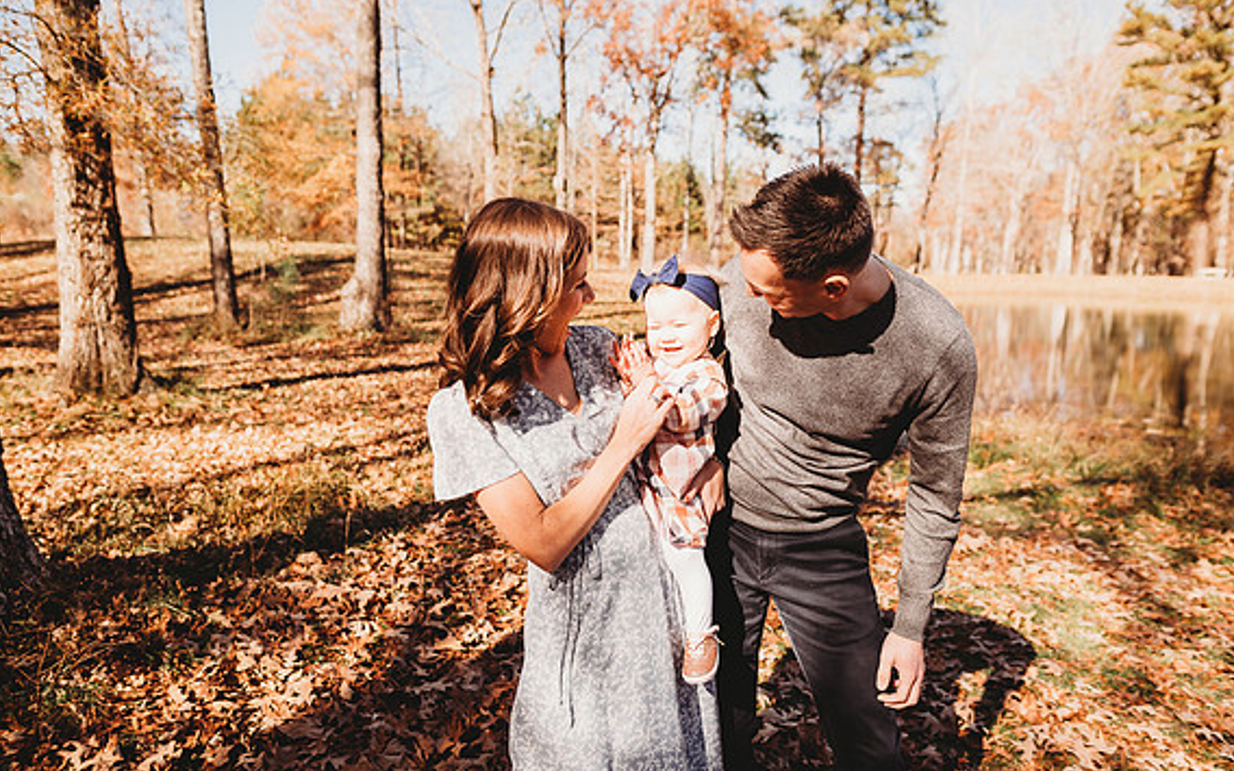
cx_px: 617
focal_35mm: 25
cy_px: 407
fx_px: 841
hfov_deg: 72.5
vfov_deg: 49.3
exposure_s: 1/800
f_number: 2.8
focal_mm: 24
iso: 100
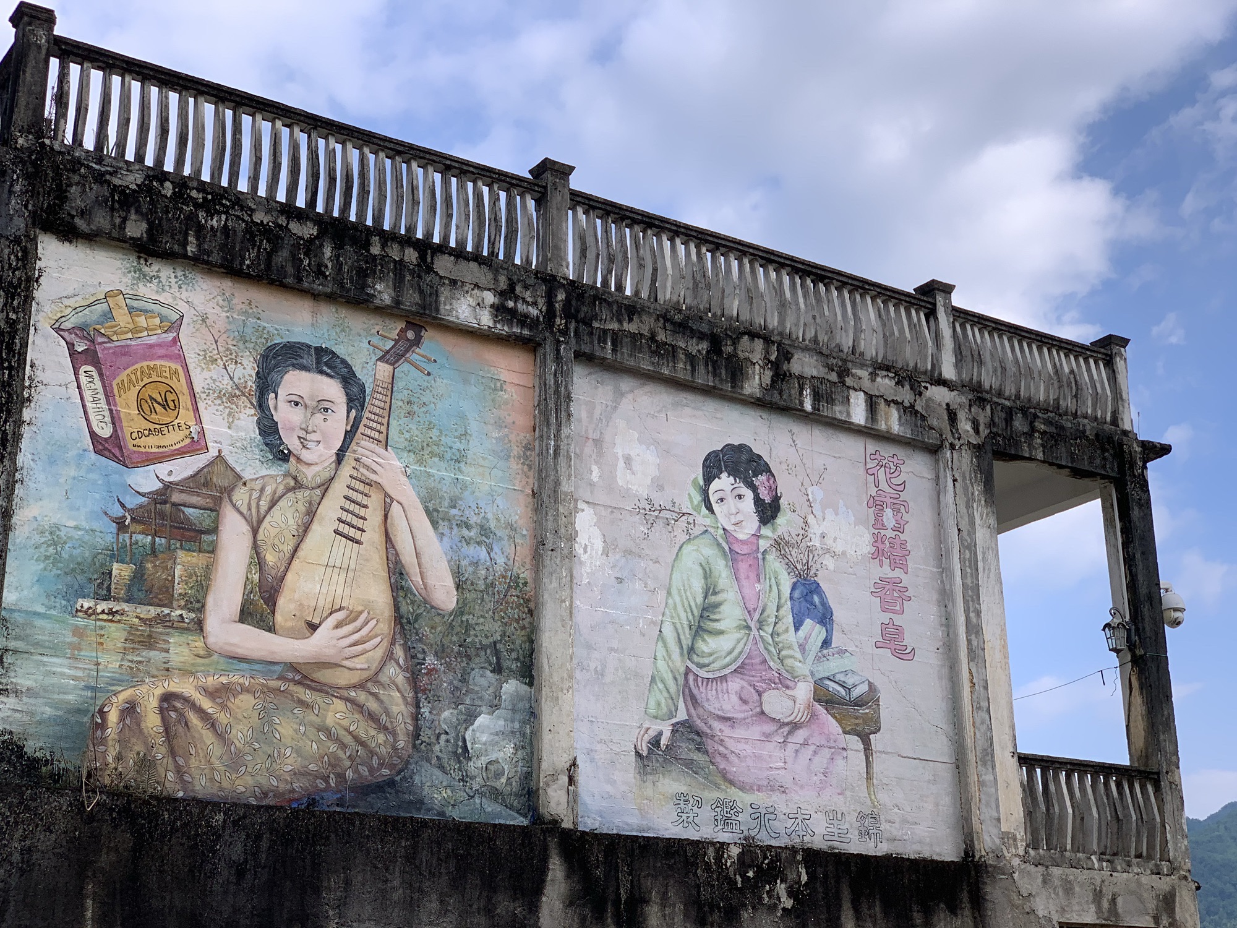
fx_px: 1858
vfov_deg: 28.0
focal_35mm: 52
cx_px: 618
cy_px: 464
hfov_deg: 36.8
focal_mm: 6
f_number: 2.4
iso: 16
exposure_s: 1/631
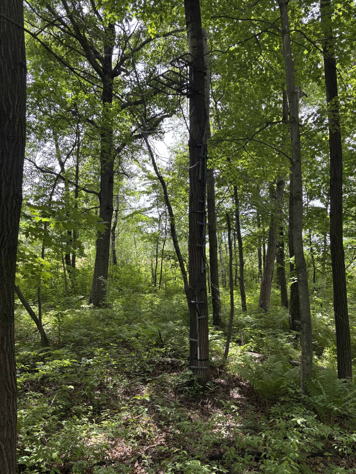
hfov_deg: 53.1
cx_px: 178
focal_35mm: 26
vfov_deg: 67.3
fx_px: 357
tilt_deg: +0.1
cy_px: 237
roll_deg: -3.5
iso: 50
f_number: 1.6
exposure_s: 1/274
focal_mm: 5.96
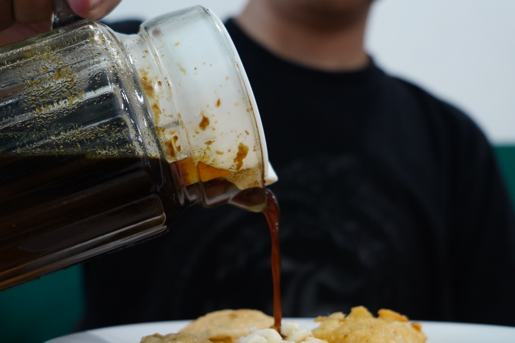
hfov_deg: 42.7
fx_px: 658
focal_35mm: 46
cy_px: 262
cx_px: 235
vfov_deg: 28.8
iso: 2000
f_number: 4
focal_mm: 29
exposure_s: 1/100
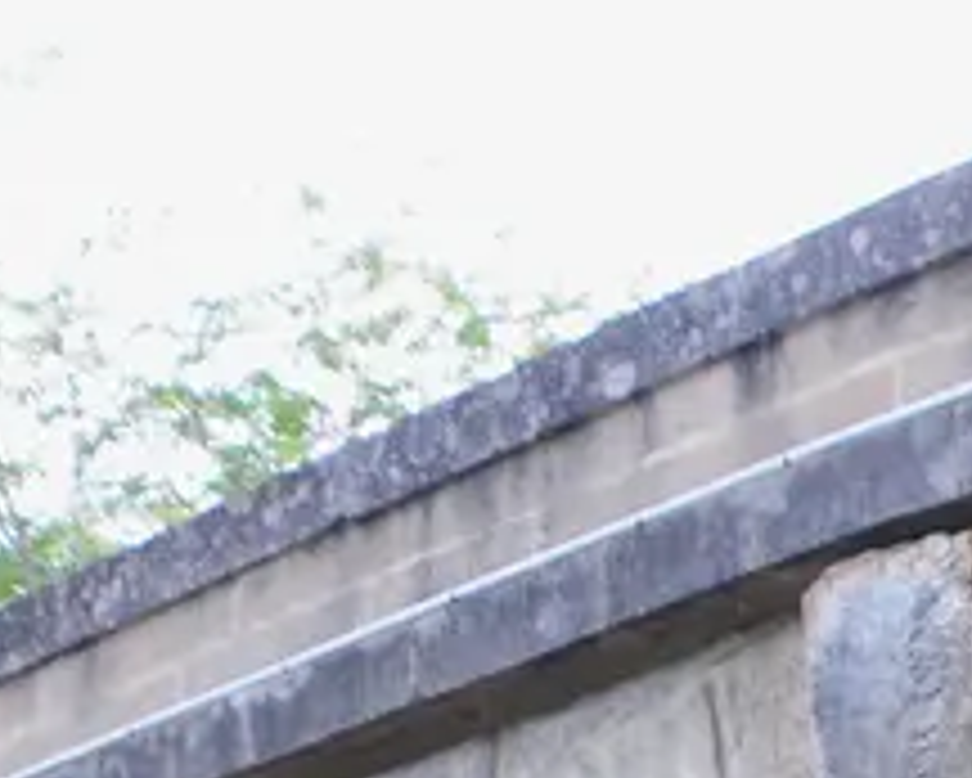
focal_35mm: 150
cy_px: 1718
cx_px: 909
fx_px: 4317
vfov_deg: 9.4
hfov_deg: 12.7
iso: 400
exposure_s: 1/20
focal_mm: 18
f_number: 3.5
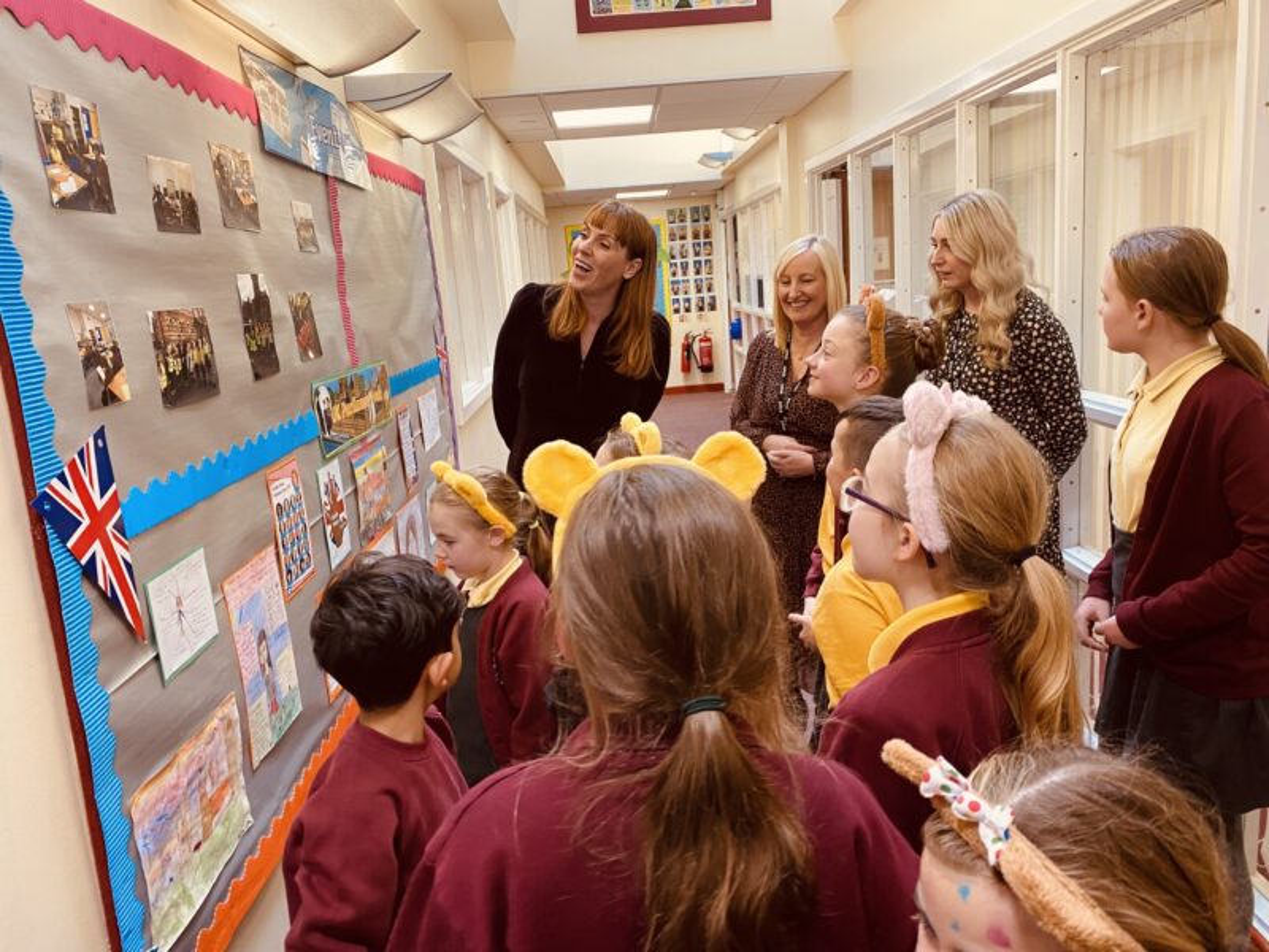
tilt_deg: -11.7
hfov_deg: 67.3
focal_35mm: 26
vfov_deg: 53.1
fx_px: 953
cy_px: 476
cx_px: 634
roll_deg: +4.0
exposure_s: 1/50
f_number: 1.8
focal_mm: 4.25
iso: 100
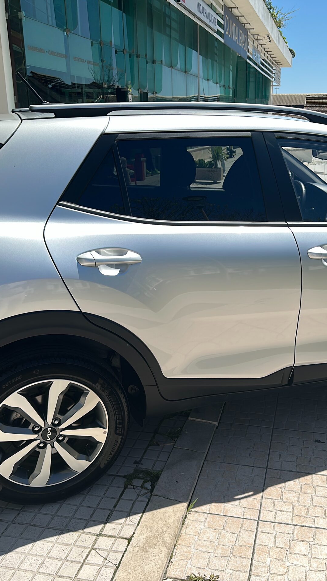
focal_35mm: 35
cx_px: 221
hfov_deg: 33.4
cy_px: 290
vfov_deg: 56.6
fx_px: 539
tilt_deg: -17.0
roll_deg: -0.3
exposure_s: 1/4587
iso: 59
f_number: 1.78
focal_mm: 6.86
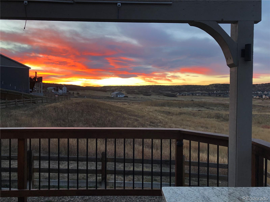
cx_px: 135
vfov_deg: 49.7
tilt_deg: -1.4
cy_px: 101
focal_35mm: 28
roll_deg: -1.0
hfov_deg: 63.4
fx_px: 218
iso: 200
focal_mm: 3.99
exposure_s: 1/60
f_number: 1.8
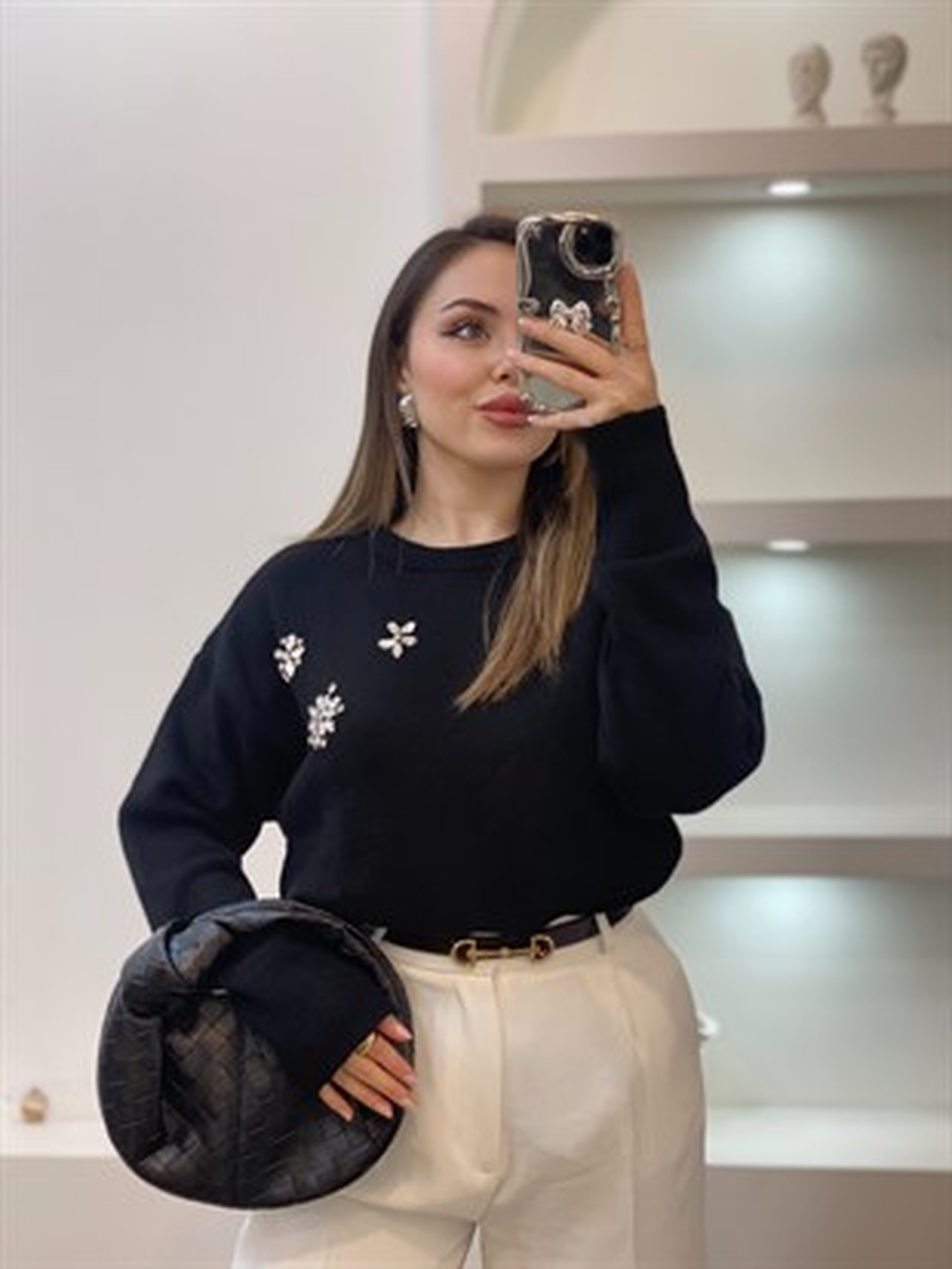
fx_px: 1906
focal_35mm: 52
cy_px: 634
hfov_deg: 28.0
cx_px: 476
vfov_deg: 36.8
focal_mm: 6
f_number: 2
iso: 100
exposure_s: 1/100
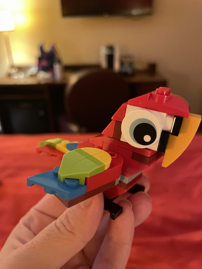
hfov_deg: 53.1
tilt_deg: -25.4
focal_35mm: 26
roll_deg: +1.9
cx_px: 101
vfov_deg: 67.3
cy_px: 134
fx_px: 202
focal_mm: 4.2
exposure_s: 1/30
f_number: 1.6
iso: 800
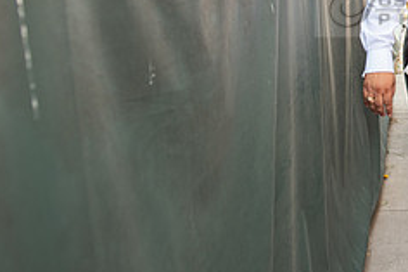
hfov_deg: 30.0
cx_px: 465
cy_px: -4
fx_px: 668
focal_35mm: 59
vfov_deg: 22.1
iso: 200
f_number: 4
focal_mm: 24
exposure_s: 1/80
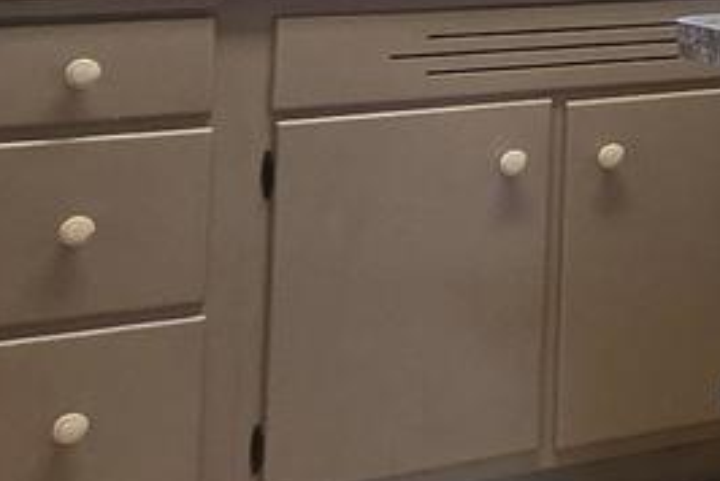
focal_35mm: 104
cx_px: 1700
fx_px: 2082
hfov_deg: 14.0
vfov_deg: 12.4
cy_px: -278
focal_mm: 2.2
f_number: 1.9
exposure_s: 1/120
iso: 125
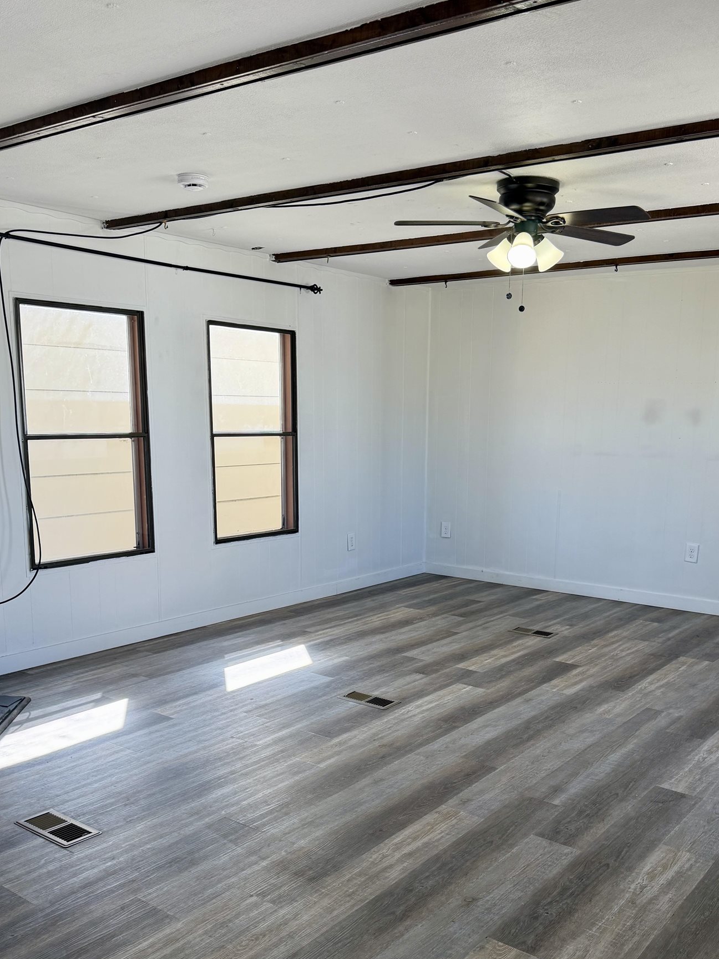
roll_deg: -0.8
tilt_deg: -10.6
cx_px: 408
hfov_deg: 44.1
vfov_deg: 56.4
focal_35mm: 32
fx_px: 886
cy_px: 576
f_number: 1.78
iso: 80
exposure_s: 1/197
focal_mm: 6.76
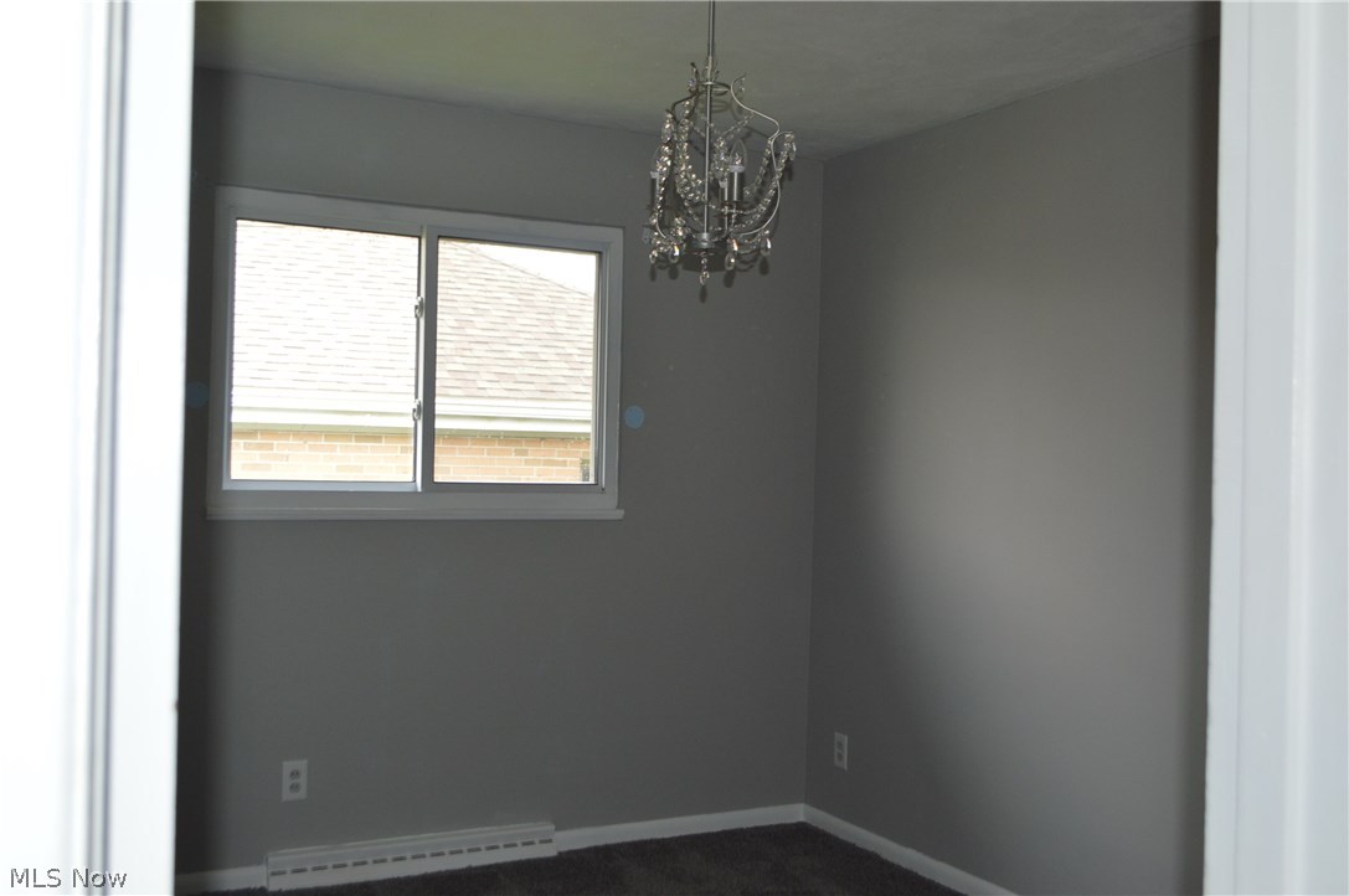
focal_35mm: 36
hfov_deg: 53.2
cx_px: 674
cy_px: 448
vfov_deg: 36.8
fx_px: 1347
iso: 400
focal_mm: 24
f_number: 4
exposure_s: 1/60
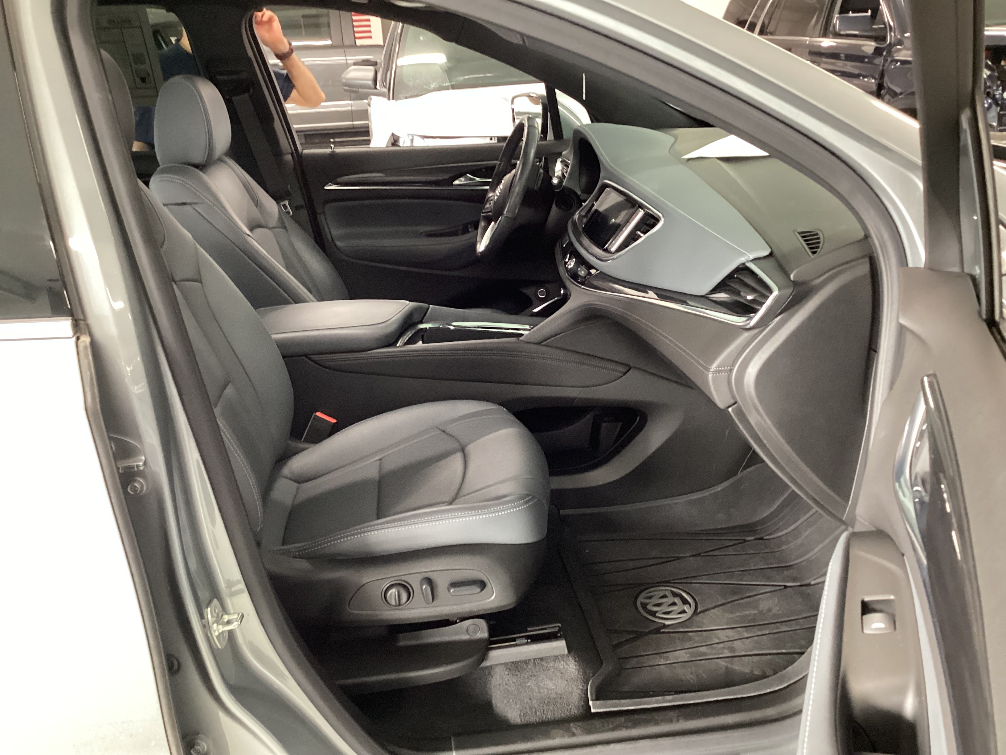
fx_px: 901
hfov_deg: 58.4
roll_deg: +3.6
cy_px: 378
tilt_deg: -22.3
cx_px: 503
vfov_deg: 45.4
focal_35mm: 31
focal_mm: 3.3
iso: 320
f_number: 2.4
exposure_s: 1/30
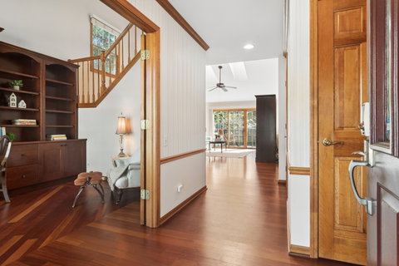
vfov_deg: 67.4
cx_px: 200
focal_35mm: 18
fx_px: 199
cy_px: 133
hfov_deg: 90.0
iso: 200
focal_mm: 12
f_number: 8
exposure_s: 1/10
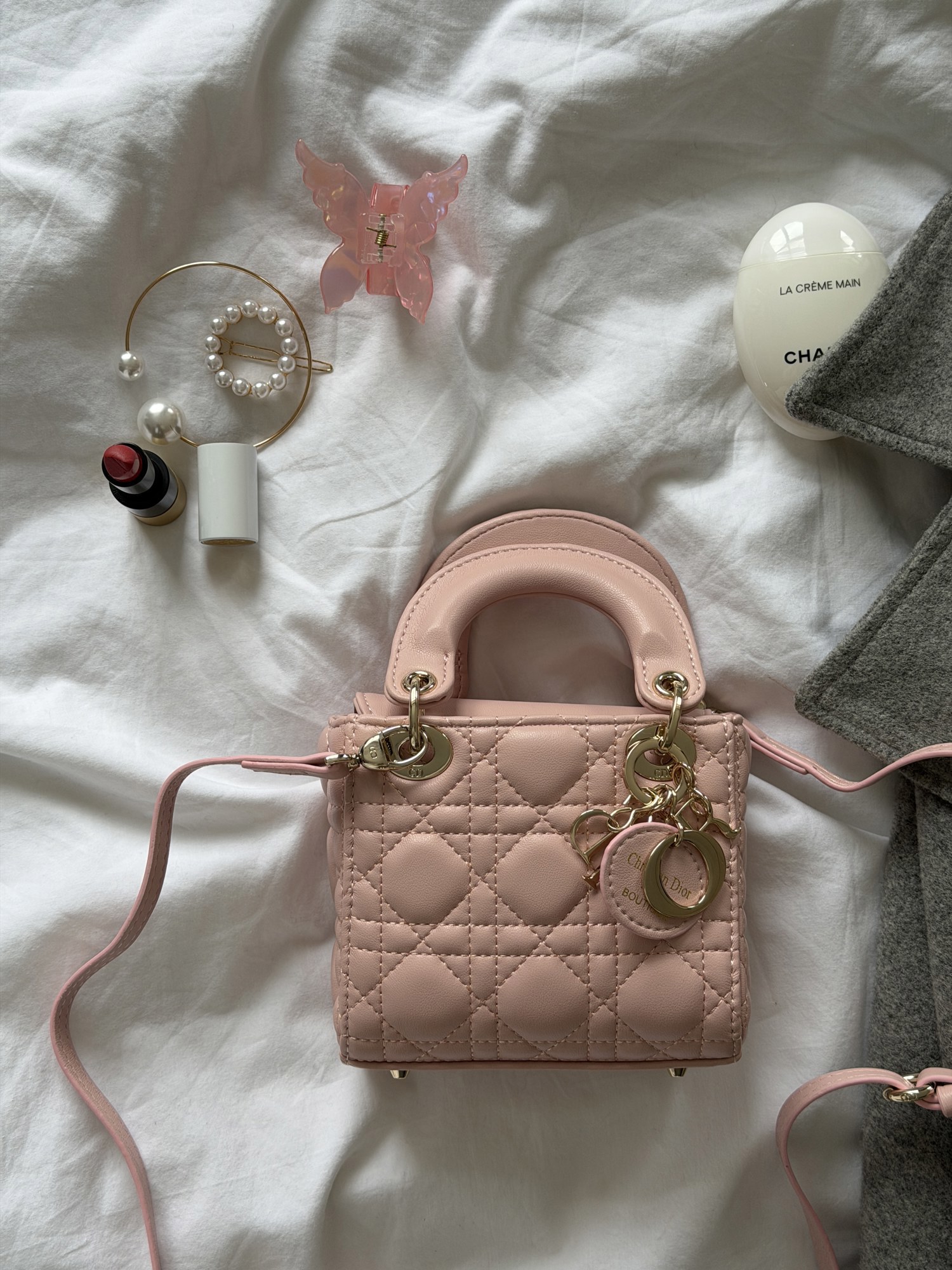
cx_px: 476
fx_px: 1760
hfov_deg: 30.3
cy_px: 635
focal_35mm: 48
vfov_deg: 39.7
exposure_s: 1/134
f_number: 1.78
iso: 50
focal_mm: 6.76
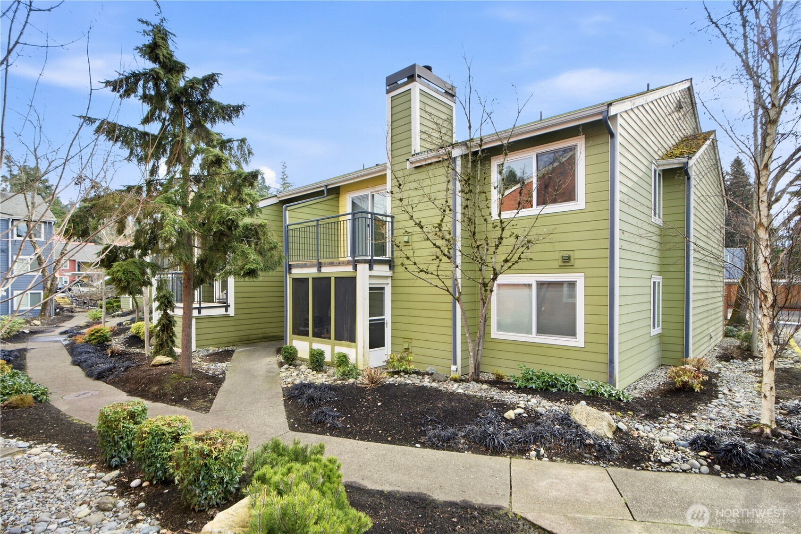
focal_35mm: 18
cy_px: 267
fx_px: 400
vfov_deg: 67.3
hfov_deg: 90.0
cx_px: 400
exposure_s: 1/80
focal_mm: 18
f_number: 9
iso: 400
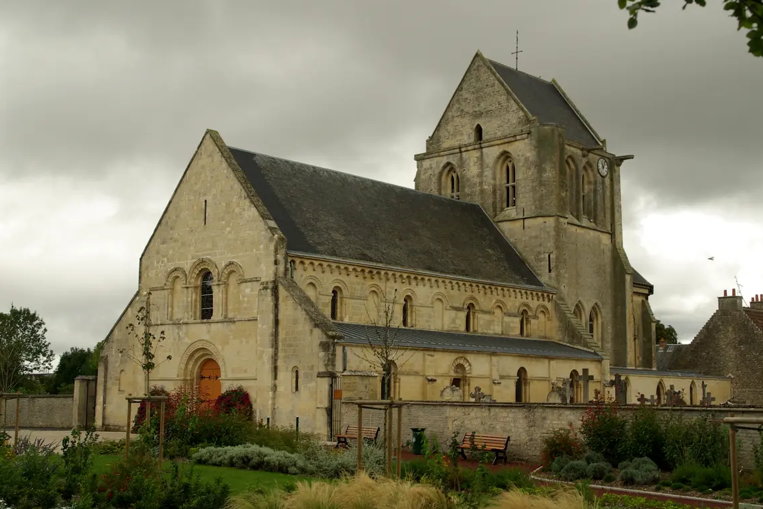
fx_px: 996
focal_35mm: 47
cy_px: 238
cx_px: 397
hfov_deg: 41.9
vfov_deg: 28.7
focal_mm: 28
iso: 100
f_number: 6.3
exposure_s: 1/100
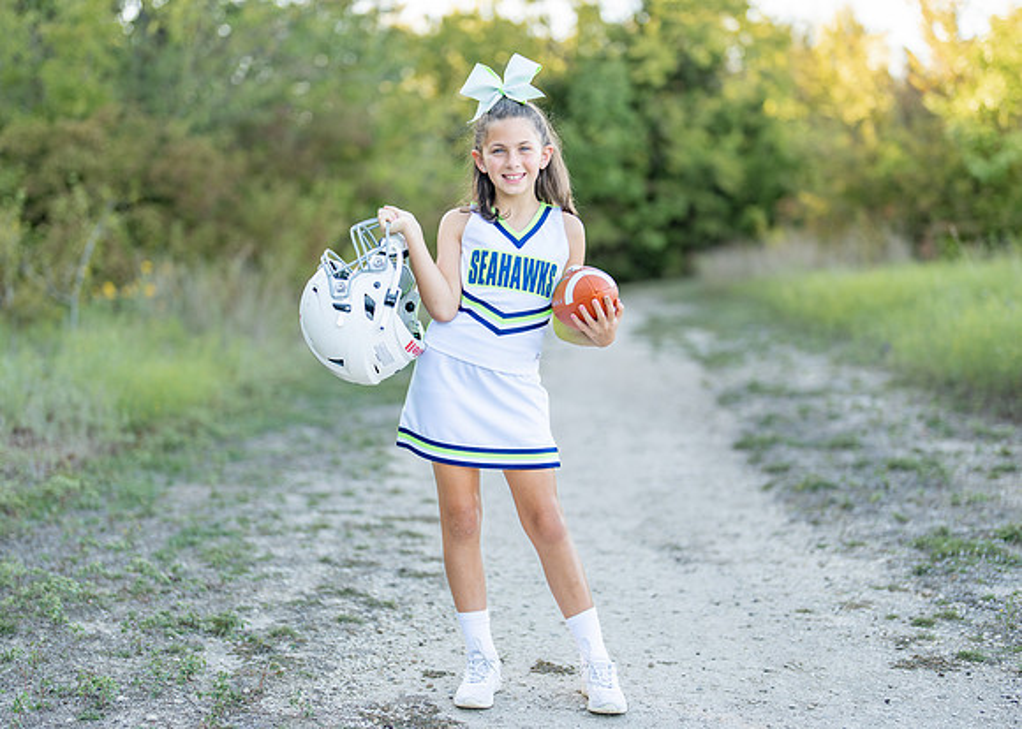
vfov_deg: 23.6
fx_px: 1743
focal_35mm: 60
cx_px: 499
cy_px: 360
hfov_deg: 32.7
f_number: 1.2
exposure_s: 1/640
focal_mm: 50
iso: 100
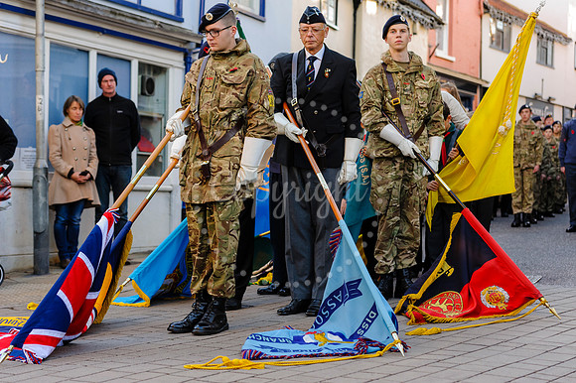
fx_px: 1119
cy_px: 192
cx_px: 288
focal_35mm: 70
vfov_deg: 19.4
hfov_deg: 28.9
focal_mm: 70
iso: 800
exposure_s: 1/250
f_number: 4
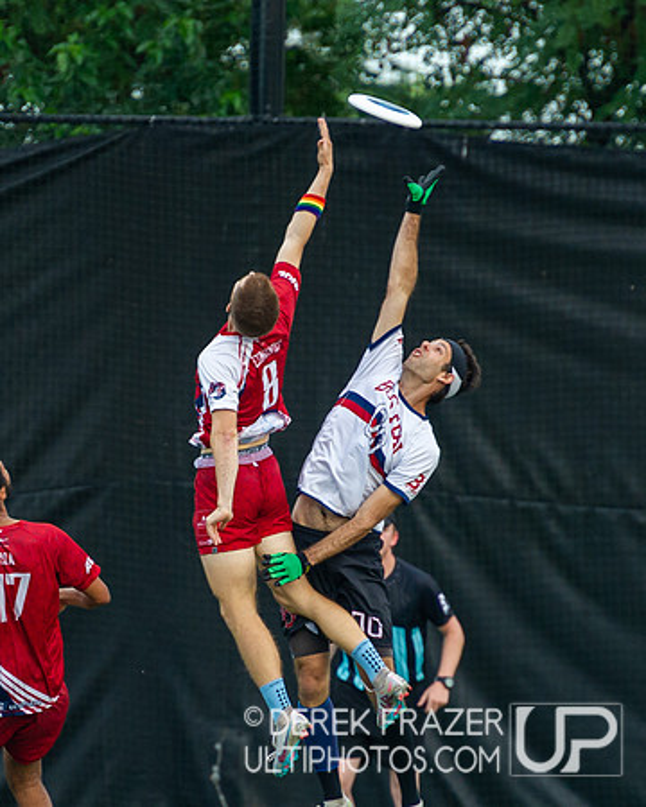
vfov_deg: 3.2
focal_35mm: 606
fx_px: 14476
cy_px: 428
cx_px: 155
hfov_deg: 2.6
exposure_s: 1/1600
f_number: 4
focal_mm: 280
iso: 1600
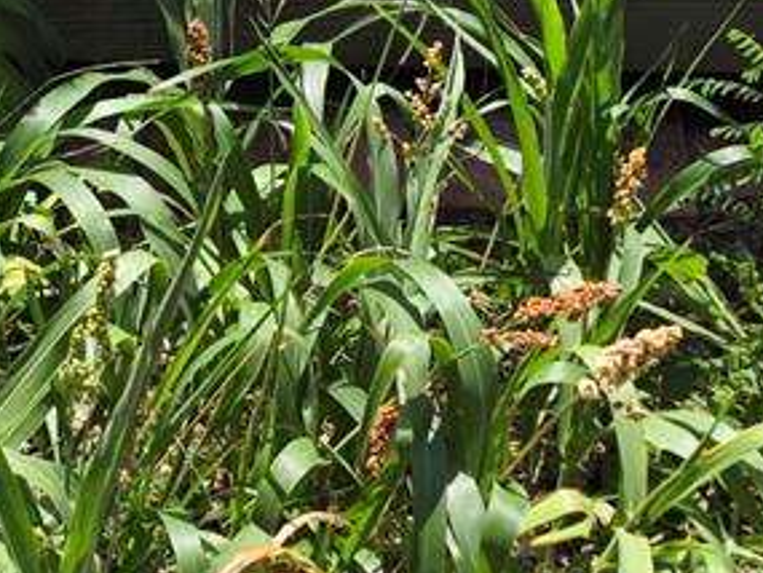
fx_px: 2845
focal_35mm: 129
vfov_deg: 11.5
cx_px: 198
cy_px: 214
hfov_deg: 15.2
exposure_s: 1/3502
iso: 80
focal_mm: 6.3
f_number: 1.7
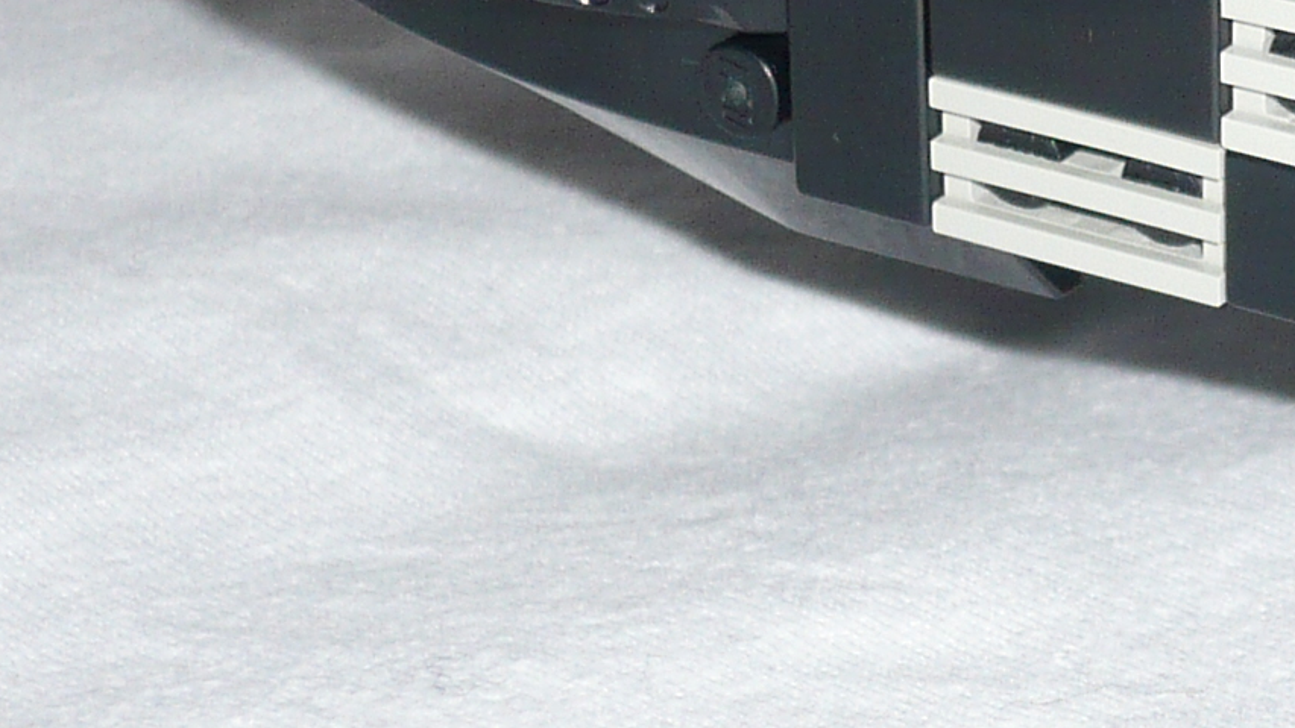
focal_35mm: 170
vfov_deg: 7.1
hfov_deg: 12.4
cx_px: 1426
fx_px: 5838
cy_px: 328
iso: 100
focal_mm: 7
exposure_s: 1/30
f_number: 3.4
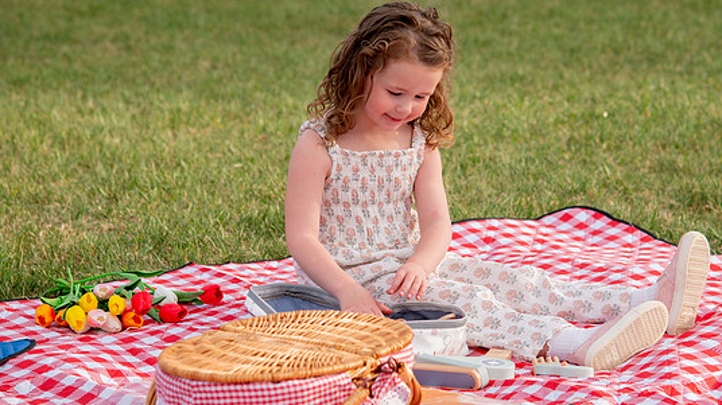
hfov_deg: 17.1
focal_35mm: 125
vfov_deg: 9.7
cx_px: 454
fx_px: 2392
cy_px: 207
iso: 200
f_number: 5
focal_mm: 85
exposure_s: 1/500
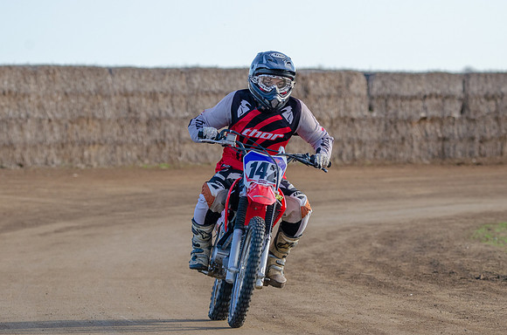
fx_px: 4855
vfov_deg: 4.0
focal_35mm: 345
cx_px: 254
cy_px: 168
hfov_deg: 6.0
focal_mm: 210
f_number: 5.3
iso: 500
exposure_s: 1/1000
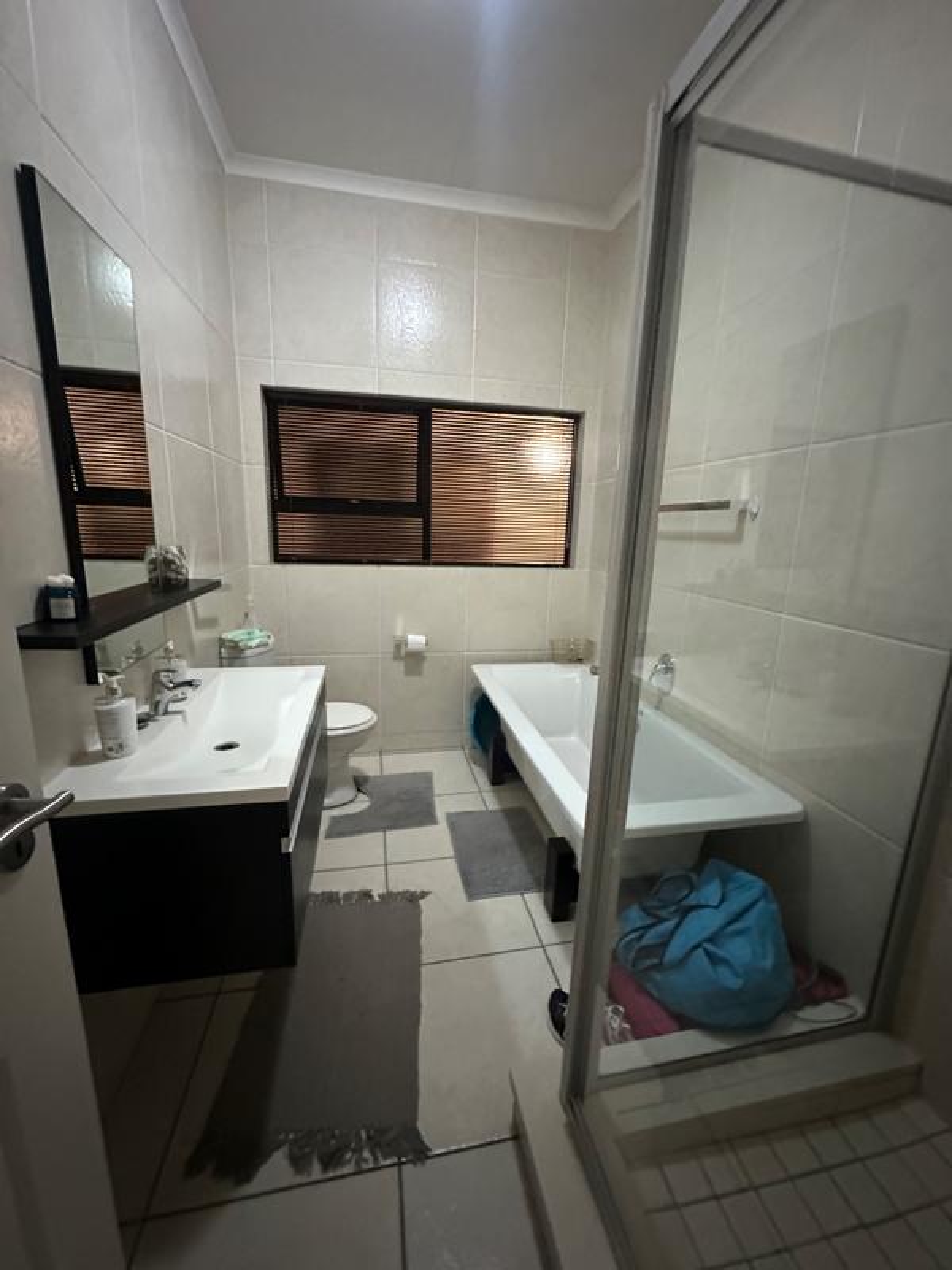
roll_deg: +0.4
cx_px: 476
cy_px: 635
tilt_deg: -10.8
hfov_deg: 85.7
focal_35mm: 14
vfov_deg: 102.1
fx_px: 513
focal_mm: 2.22
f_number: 2.2
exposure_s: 1/34
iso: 1000
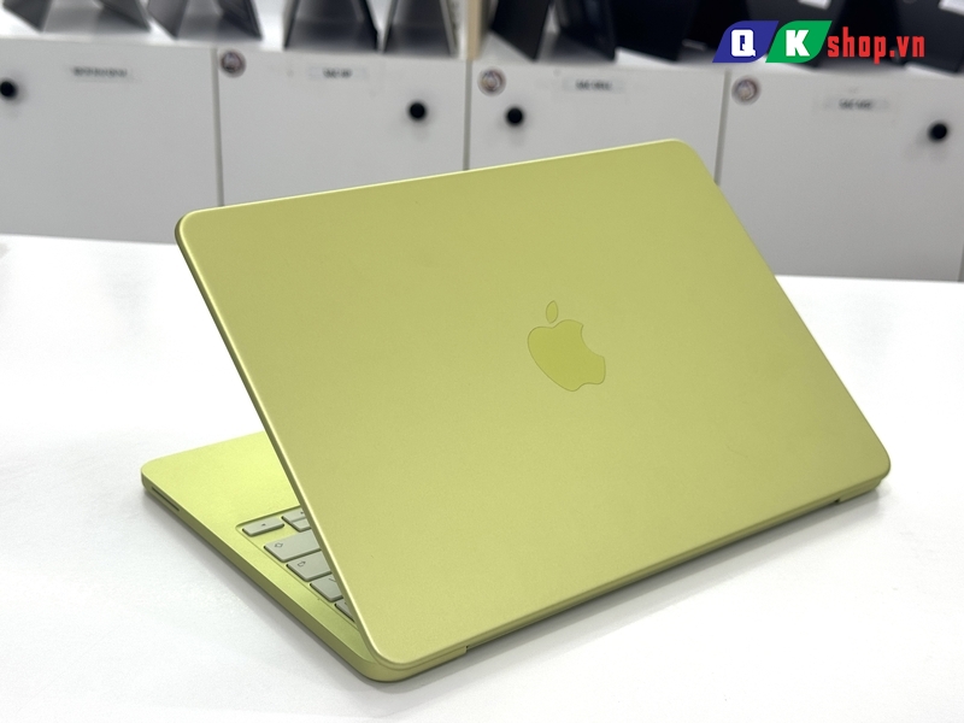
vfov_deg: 30.3
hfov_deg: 39.7
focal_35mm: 48
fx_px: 1337
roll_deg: -1.1
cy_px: 362
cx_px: 482
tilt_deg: -21.4
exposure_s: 1/121
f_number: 1.78
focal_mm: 6.76
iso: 50
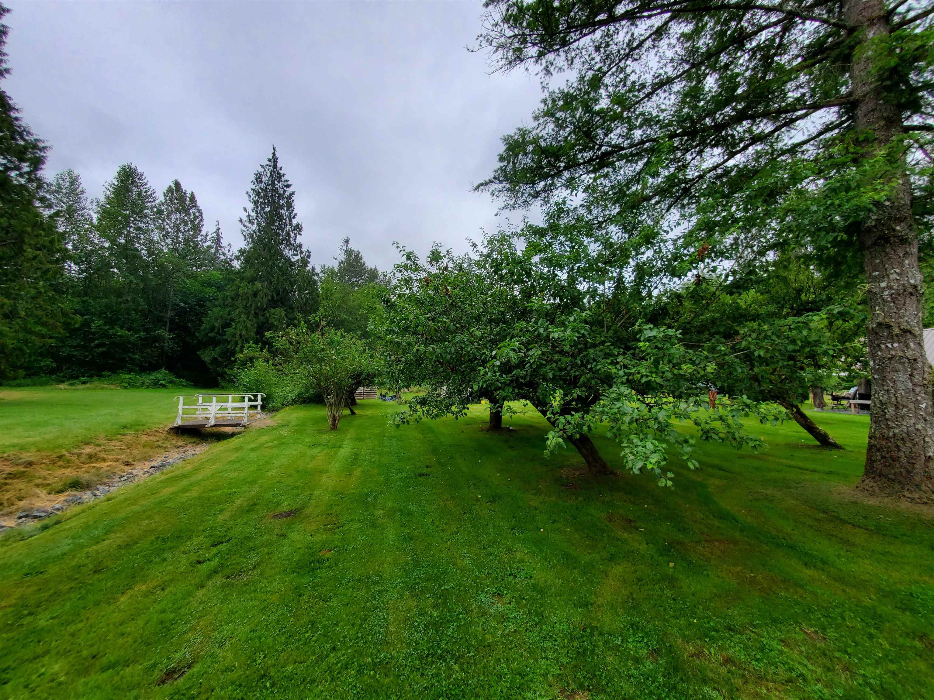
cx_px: 467
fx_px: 351
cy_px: 350
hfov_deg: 106.2
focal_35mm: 13
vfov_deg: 89.9
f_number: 2.2
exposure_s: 1/544
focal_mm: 1.8
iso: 50
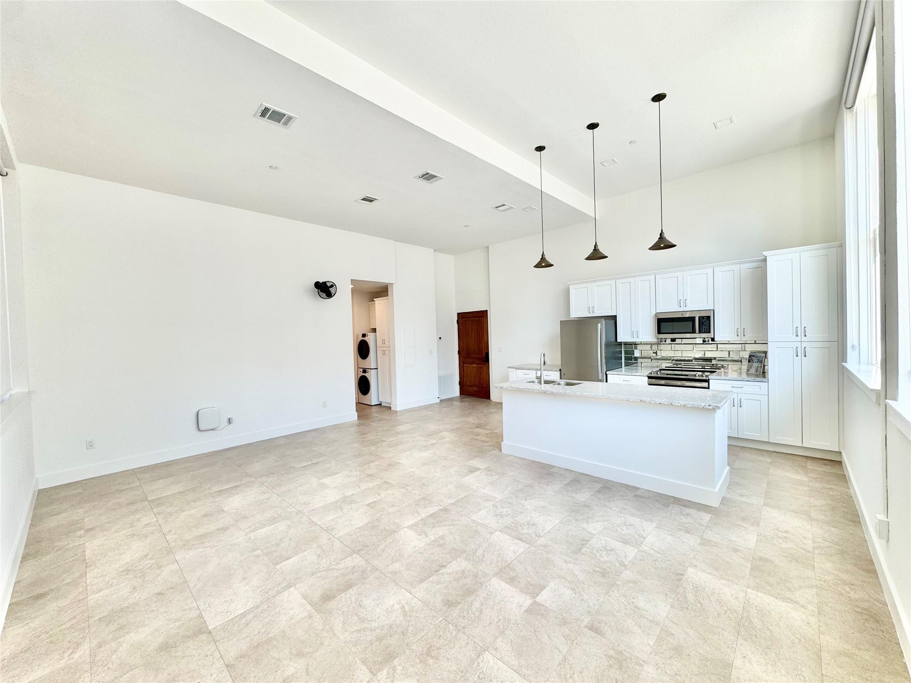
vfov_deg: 85.7
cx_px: 456
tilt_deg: -2.8
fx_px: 368
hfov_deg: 102.1
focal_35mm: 14
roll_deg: +2.0
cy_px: 342
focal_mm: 2.22
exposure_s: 1/120
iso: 64
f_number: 2.2
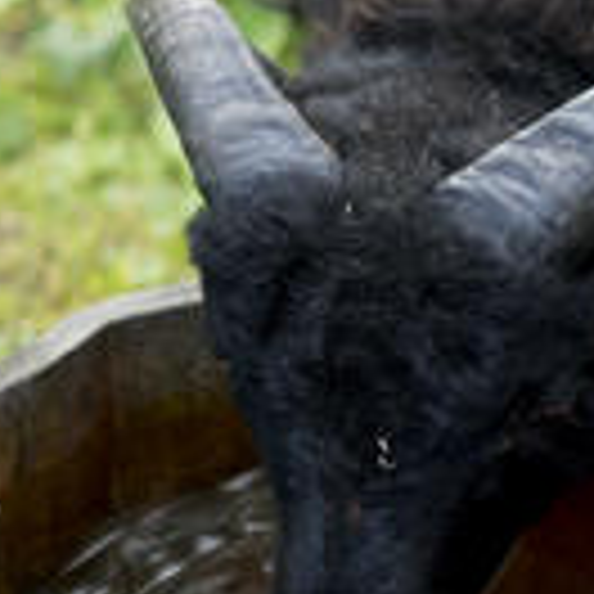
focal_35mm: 270
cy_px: 344
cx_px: 828
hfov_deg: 6.4
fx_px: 5242
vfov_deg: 6.5
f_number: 4.5
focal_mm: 105
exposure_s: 1/50
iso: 100
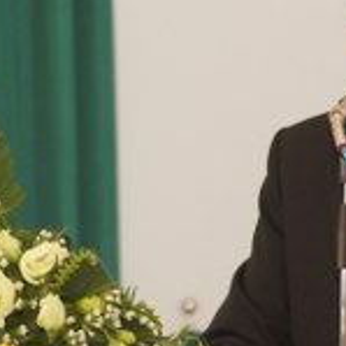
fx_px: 5304
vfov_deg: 3.7
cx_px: 313
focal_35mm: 469
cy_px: 109
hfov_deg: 3.7
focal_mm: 100
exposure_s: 1/100
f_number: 4
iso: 400
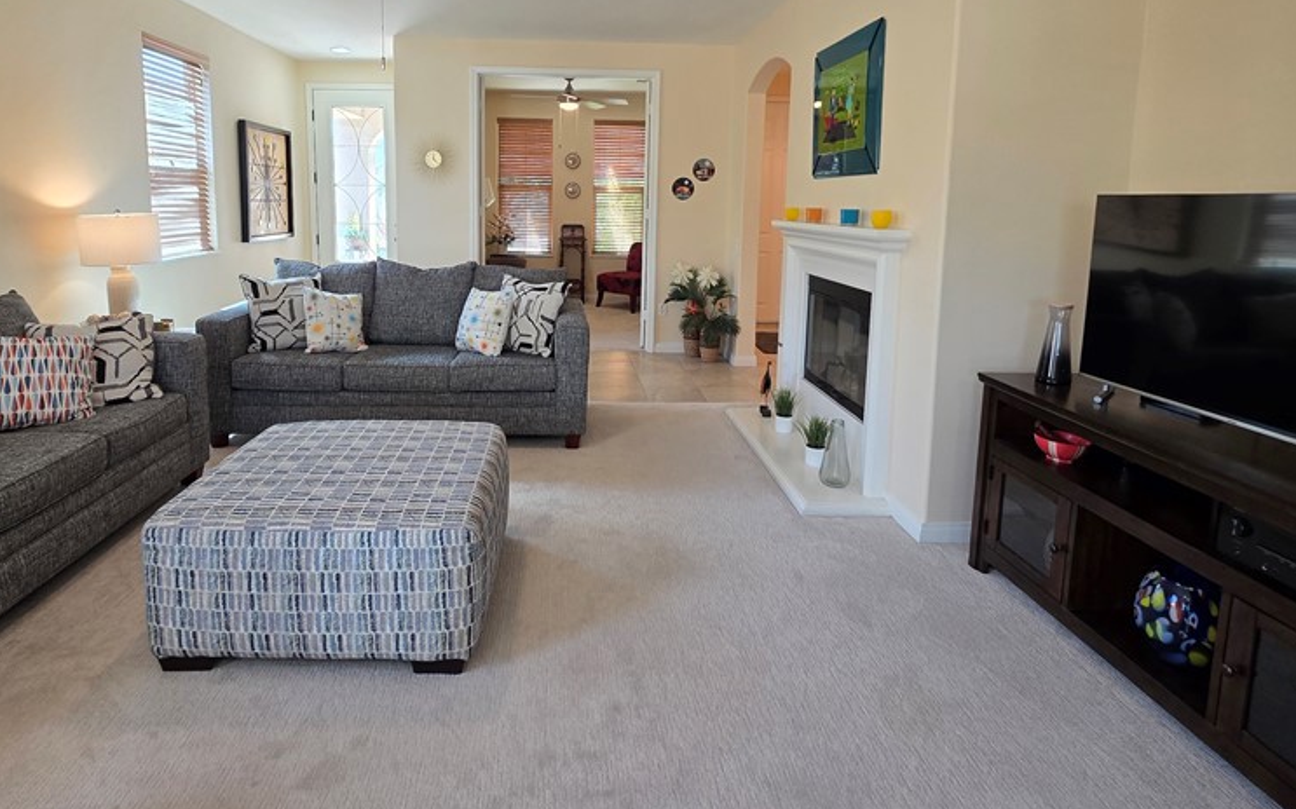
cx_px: 581
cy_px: 286
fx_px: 671
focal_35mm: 19
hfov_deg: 87.7
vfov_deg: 61.0
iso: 160
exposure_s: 1/120
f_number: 1.9
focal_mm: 2.2
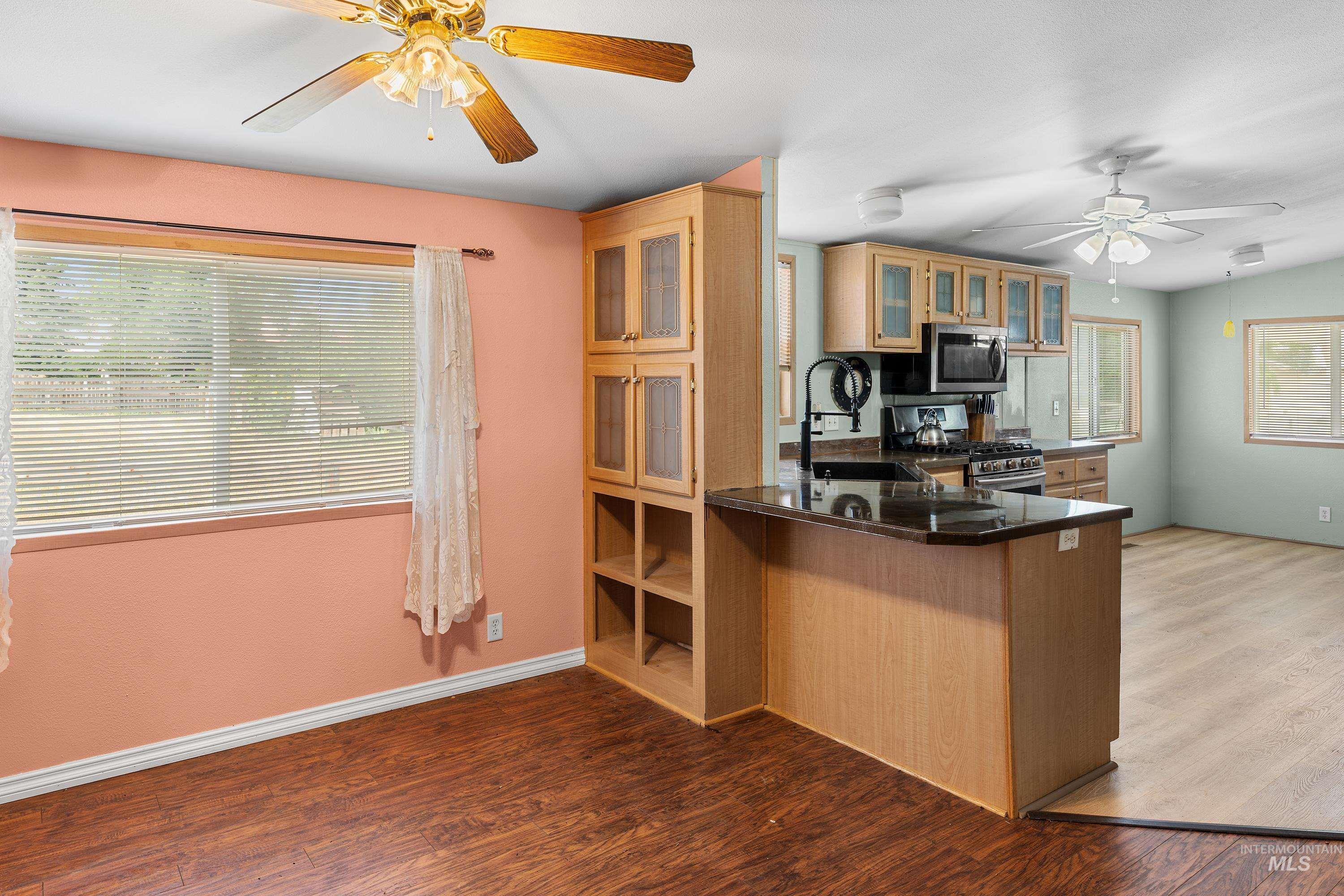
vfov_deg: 57.2
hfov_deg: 78.6
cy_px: 448
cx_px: 672
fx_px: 821
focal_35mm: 22
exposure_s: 1.3
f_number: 8
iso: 100
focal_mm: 22
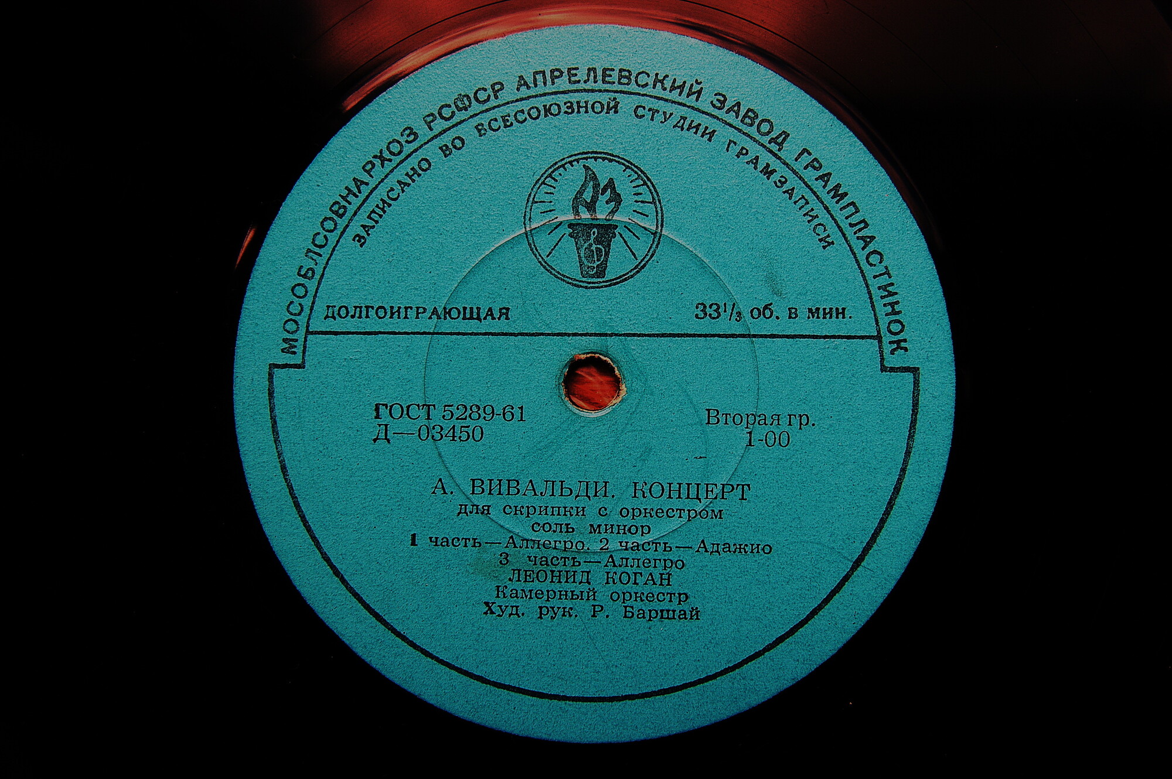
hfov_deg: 37.9
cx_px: 586
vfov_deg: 25.7
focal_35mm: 52
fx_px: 1708
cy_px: 390
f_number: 5.6
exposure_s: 1/125
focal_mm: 35
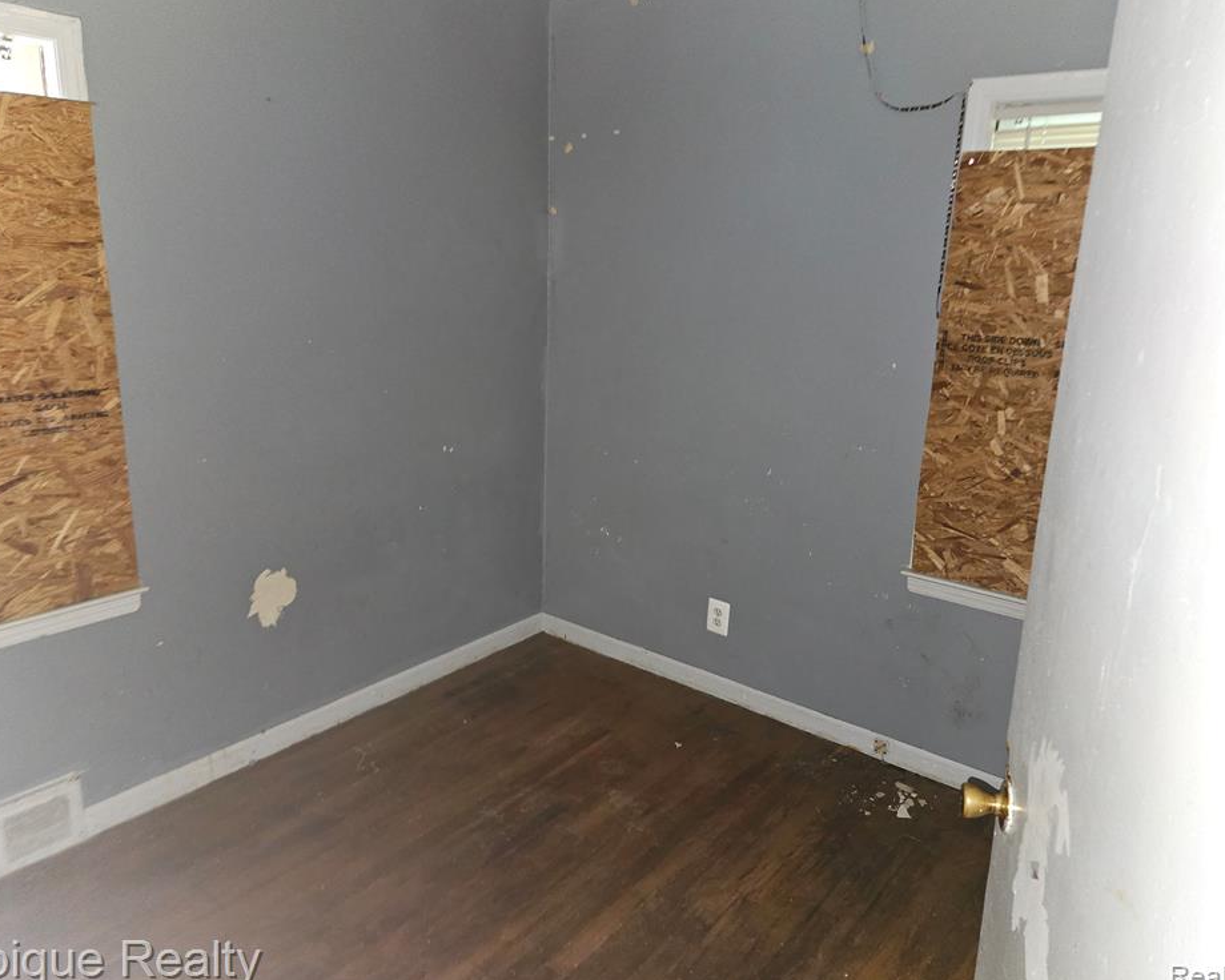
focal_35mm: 25
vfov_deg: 56.8
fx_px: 906
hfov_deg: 68.1
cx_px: 622
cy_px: 485
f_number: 1.8
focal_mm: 5.4
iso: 200
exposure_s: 1/9.99
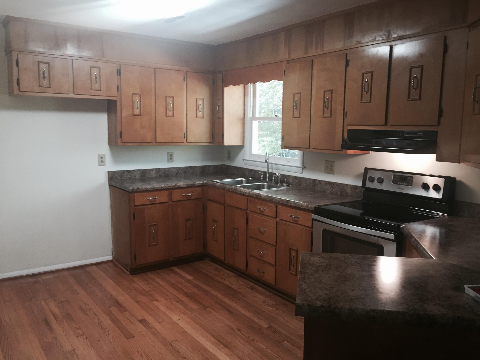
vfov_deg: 46.8
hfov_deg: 60.0
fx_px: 416
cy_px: 184
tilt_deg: -8.6
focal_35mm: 30
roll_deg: -1.3
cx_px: 248
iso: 100
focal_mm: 4.15
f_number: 2.2
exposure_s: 1/30
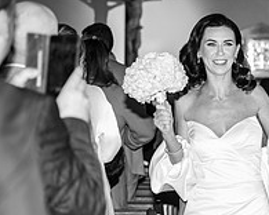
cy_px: 218
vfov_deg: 4.6
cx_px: 383
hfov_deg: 5.7
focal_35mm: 337
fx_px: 2683
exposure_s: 1/250
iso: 400
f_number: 2.8
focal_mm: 100
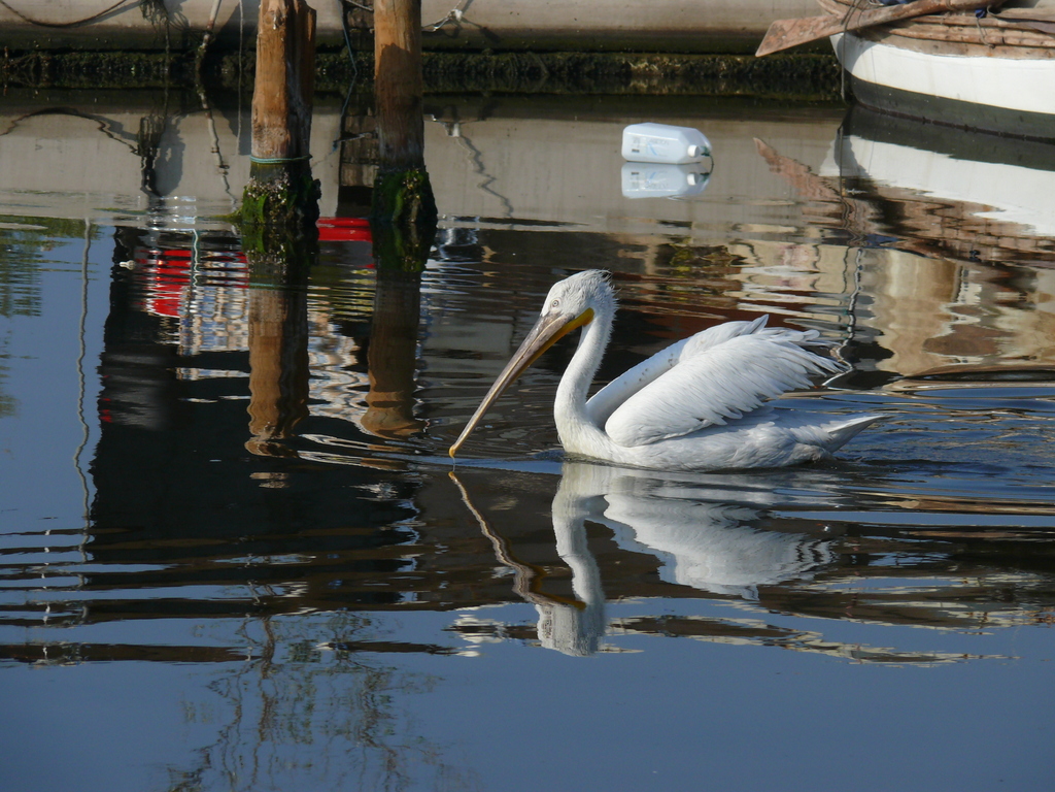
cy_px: 396
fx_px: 9204
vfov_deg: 4.9
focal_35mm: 302
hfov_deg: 6.6
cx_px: 528
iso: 100
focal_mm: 63.9
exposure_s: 1/640
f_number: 6.3
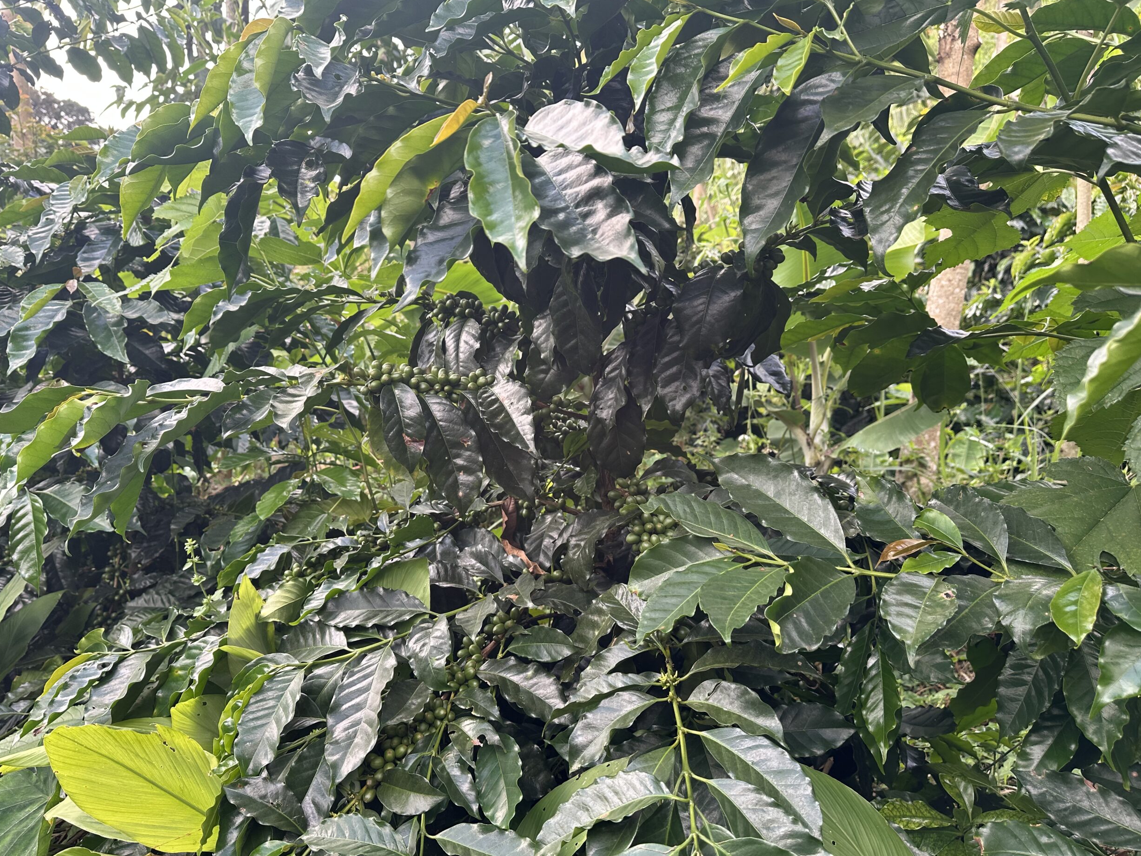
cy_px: 425
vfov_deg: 54.9
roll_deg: -1.3
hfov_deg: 69.4
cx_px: 558
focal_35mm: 25
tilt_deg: -7.8
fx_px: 824
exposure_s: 1/200
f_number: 1.78
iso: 64
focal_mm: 6.86
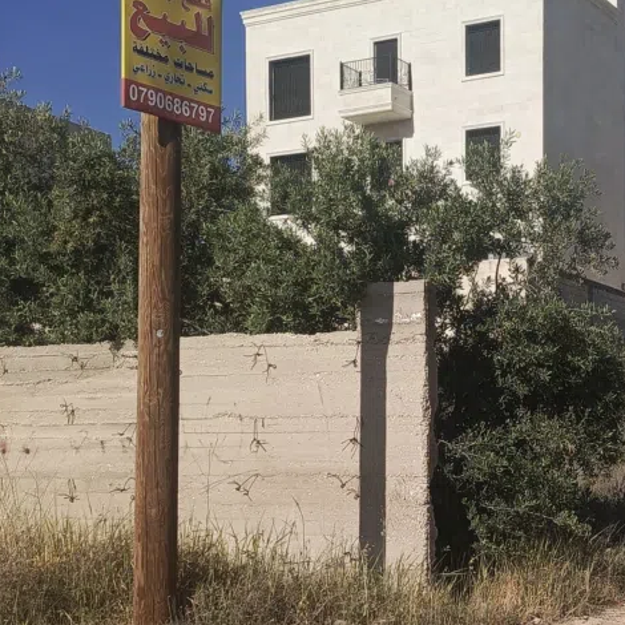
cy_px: 523
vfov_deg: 28.3
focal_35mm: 59
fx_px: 1205
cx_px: 601
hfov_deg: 27.6
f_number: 1.75
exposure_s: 1/675
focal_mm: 5.25
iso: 50
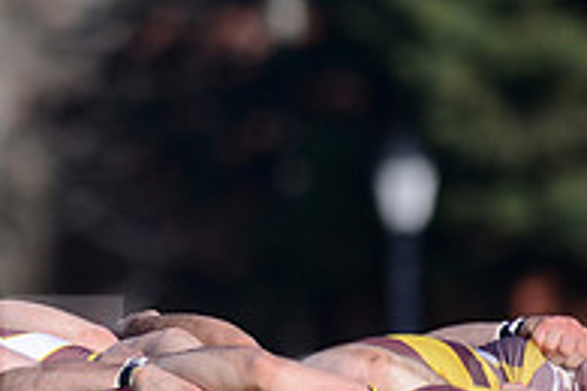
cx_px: -126
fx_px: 20413
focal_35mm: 1252
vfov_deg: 1.1
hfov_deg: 1.6
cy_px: 386
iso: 400
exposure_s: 1/2500
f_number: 4
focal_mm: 420
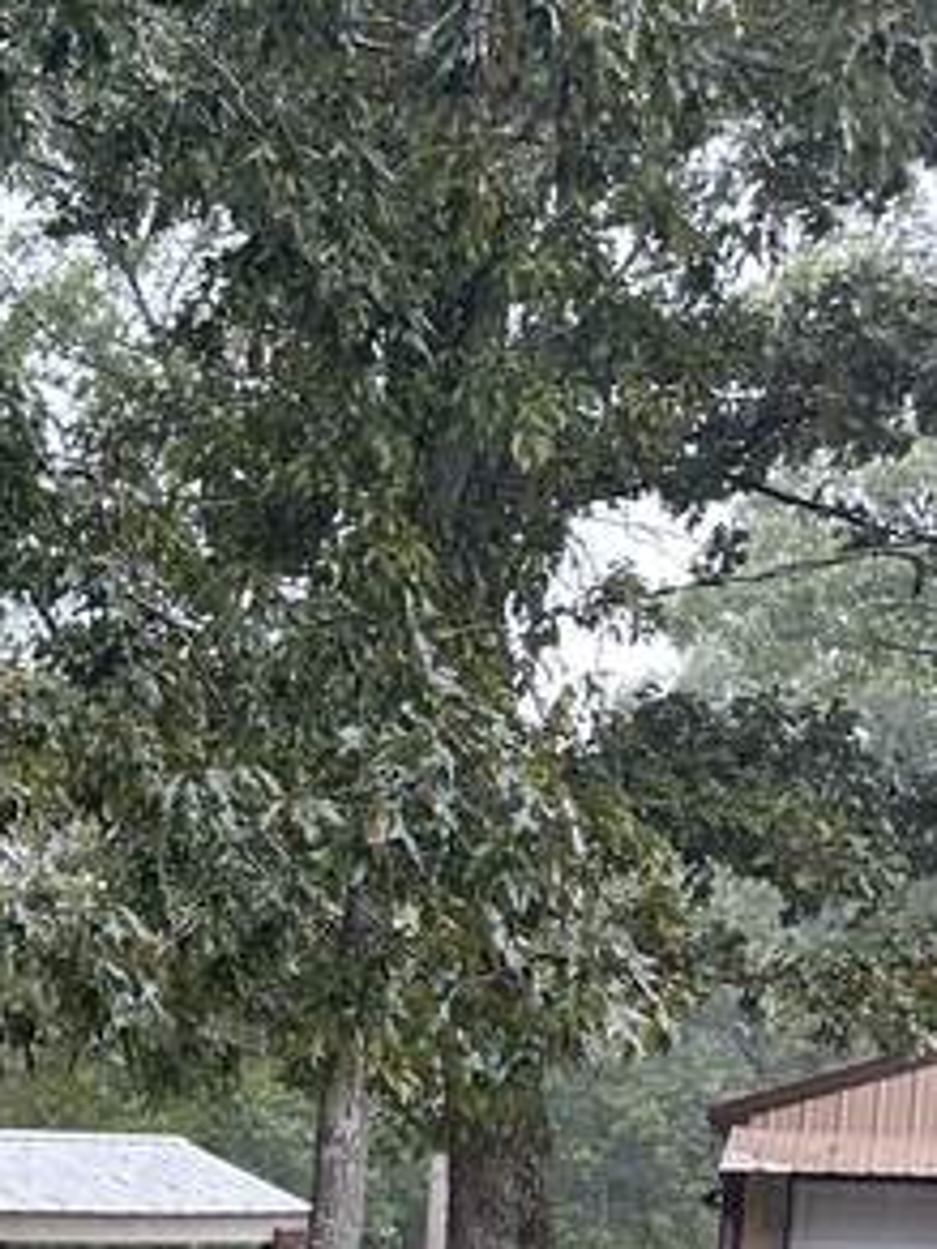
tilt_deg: -2.4
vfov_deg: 23.1
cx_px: -419
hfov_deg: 17.1
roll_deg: -3.4
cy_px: 1399
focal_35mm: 79
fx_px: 2851
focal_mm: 6.86
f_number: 1.78
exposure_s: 1/121
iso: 100
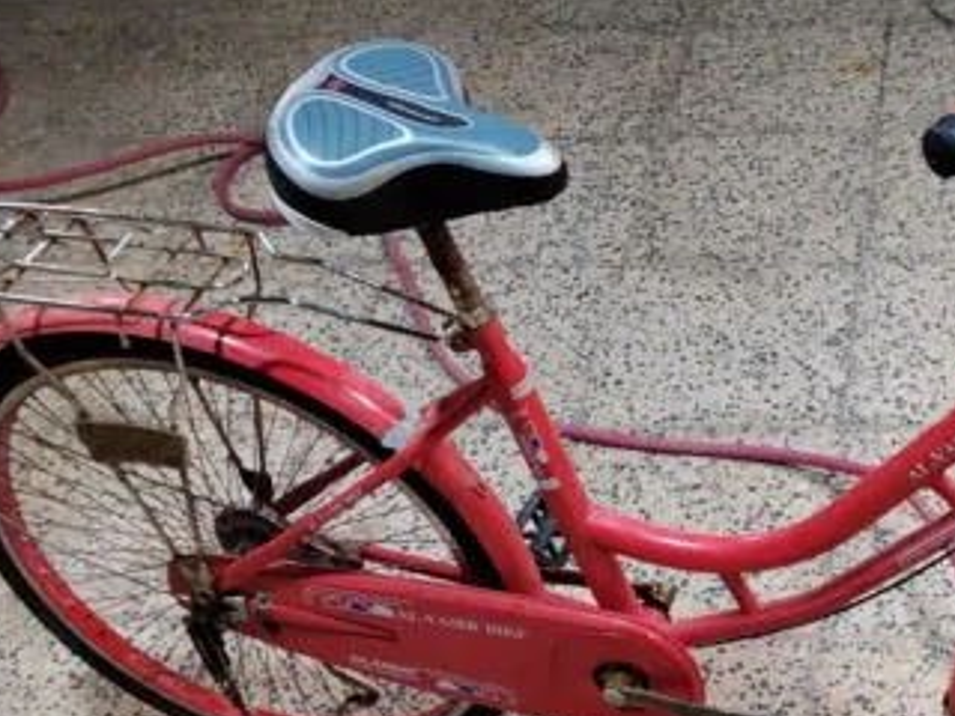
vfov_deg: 25.1
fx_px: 1600
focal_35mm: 58
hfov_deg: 32.3
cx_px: 764
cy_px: 495
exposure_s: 1/50
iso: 320
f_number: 1.8
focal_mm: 4.22
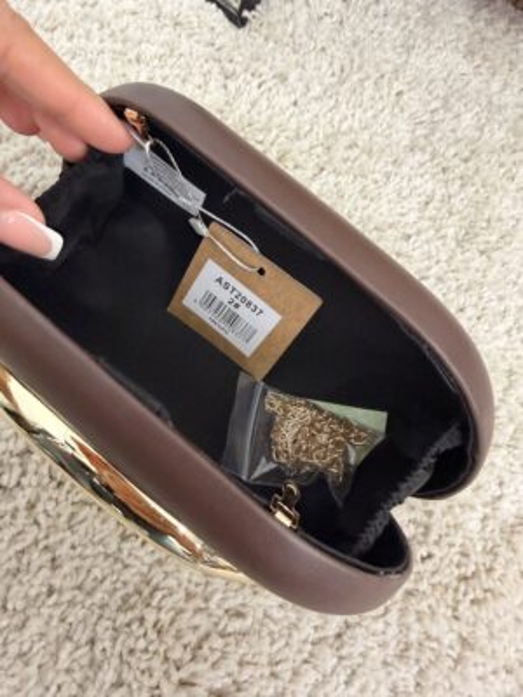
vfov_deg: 71.6
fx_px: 483
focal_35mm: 24
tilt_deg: -72.5
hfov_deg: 56.8
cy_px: 348
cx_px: 262
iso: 320
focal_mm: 2.22
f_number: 2.2
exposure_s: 1/100
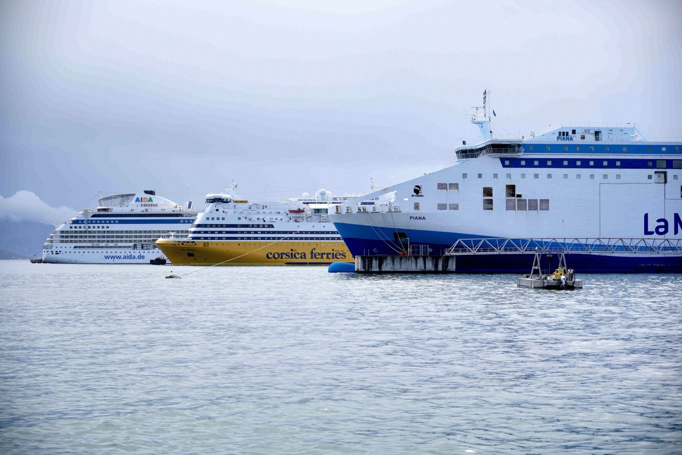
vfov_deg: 19.5
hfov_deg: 28.8
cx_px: 341
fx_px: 1326
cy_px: 228
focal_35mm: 70
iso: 100
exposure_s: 1/1250
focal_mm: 70
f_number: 4
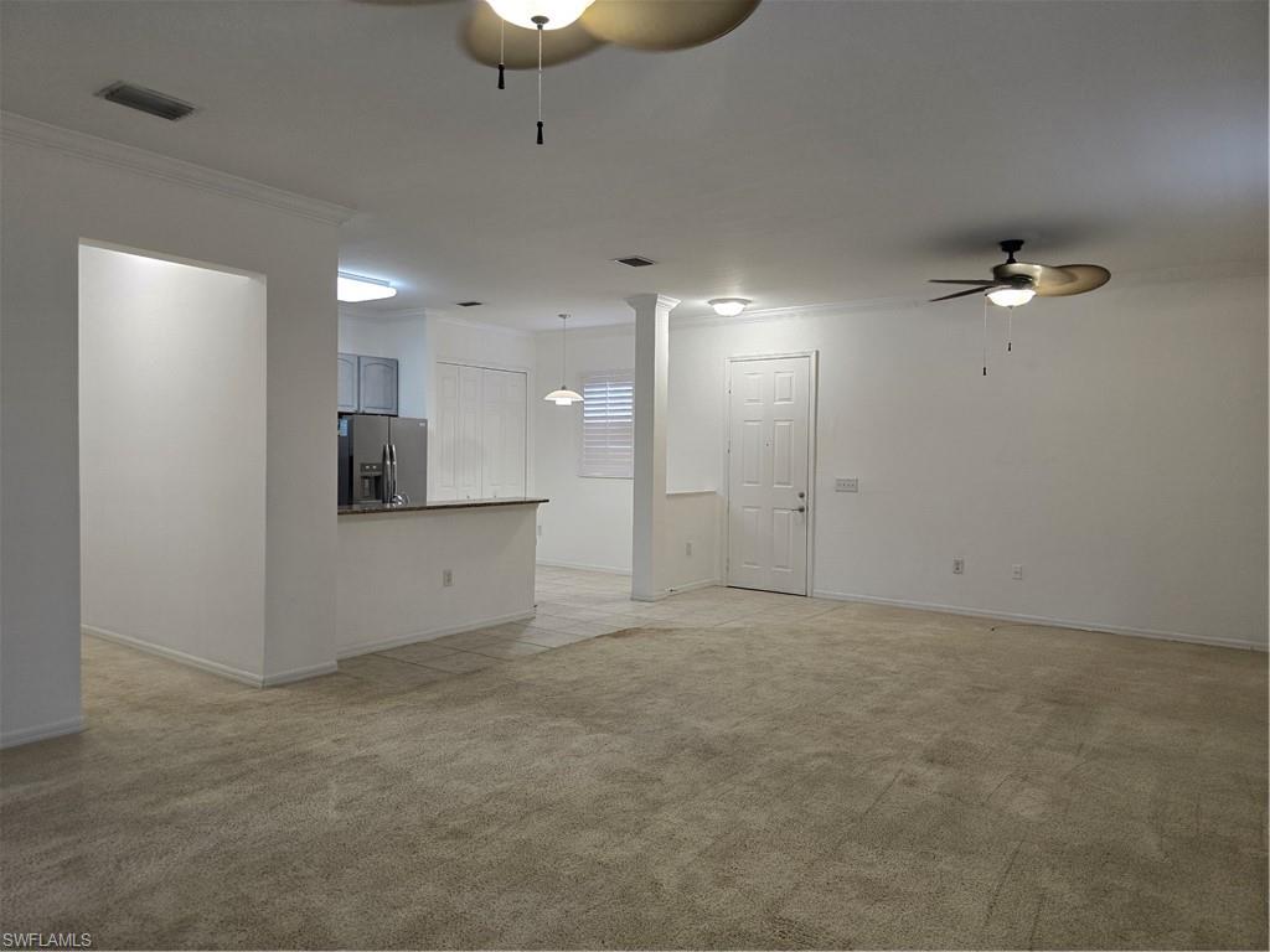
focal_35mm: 23
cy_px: 476
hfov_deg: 73.9
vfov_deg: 58.9
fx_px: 844
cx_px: 635
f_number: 1.7
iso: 200
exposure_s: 1/120
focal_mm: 6.3
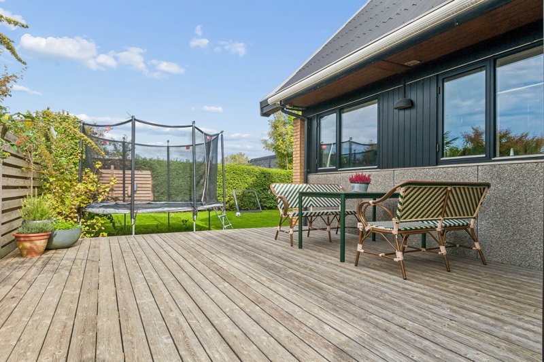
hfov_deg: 81.2
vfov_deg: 59.5
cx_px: 272
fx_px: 317
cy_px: 181
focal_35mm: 21
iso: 400
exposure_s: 1/320
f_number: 10
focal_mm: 14
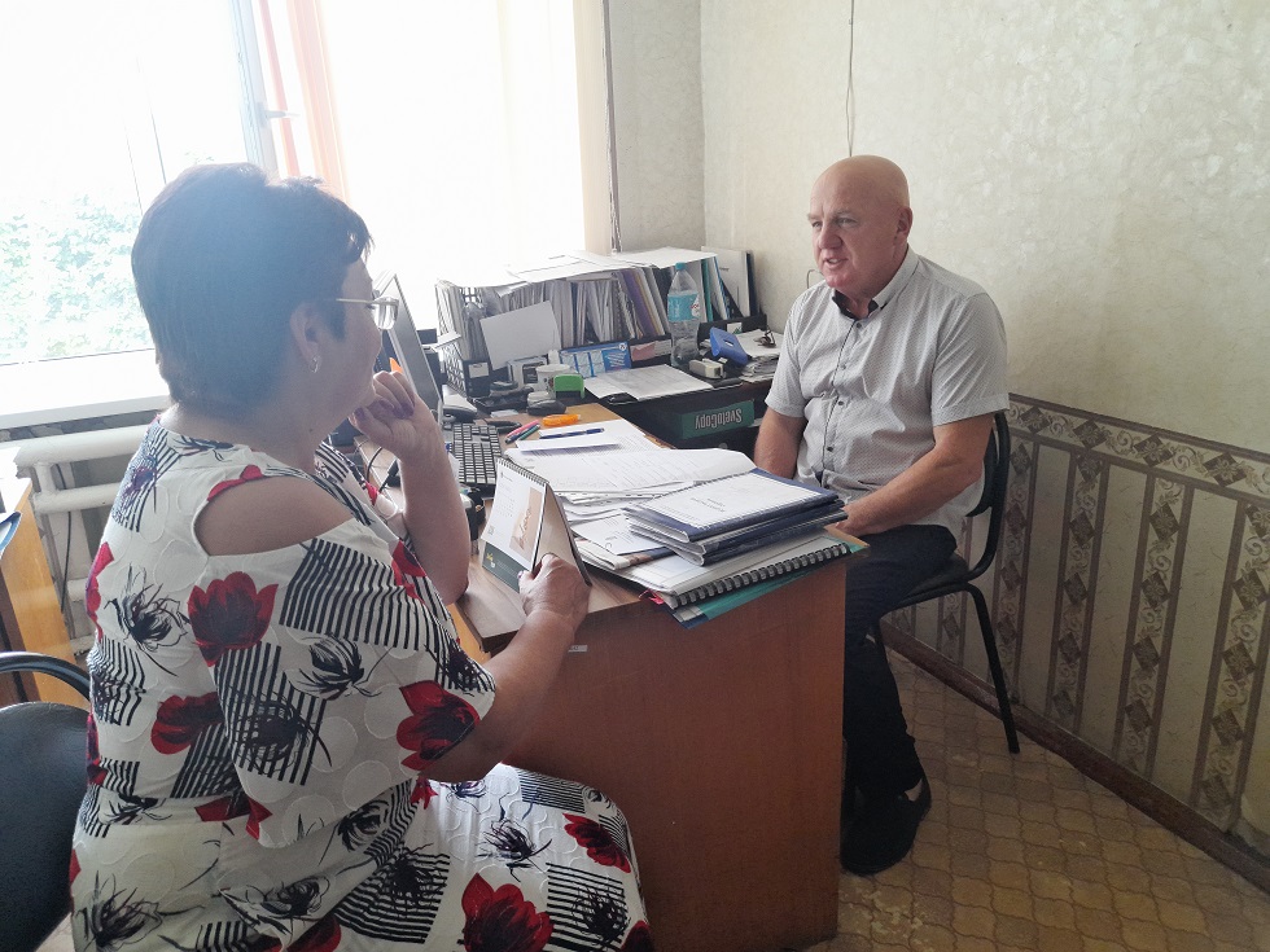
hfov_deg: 69.4
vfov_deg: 54.9
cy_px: 476
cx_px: 635
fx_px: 917
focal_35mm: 25
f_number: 2
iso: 125
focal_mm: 4.6
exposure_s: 1/50
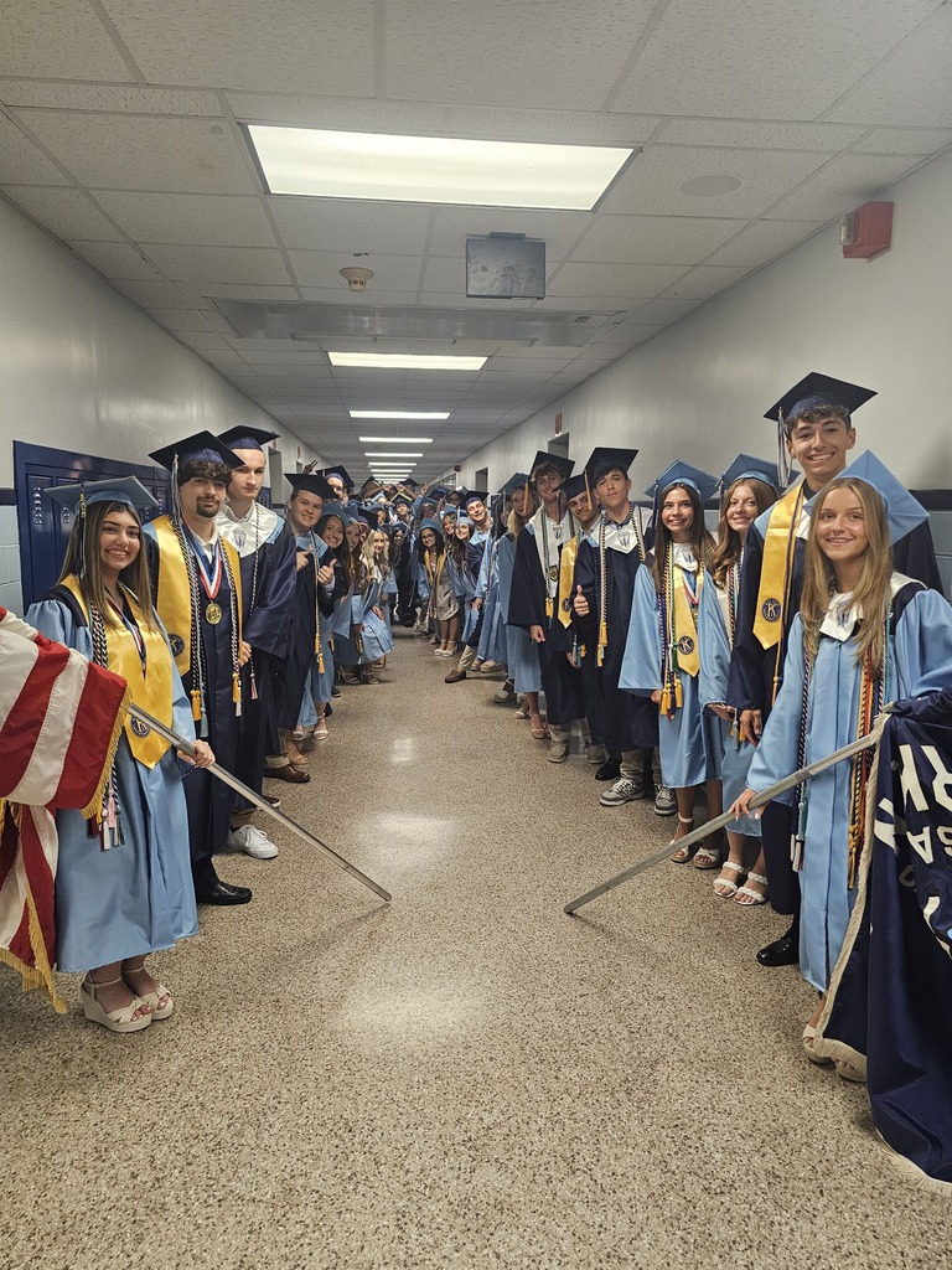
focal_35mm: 23
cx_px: 476
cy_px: 635
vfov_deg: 73.9
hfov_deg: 58.9
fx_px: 843
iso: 400
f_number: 1.7
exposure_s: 1/120
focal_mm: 6.3
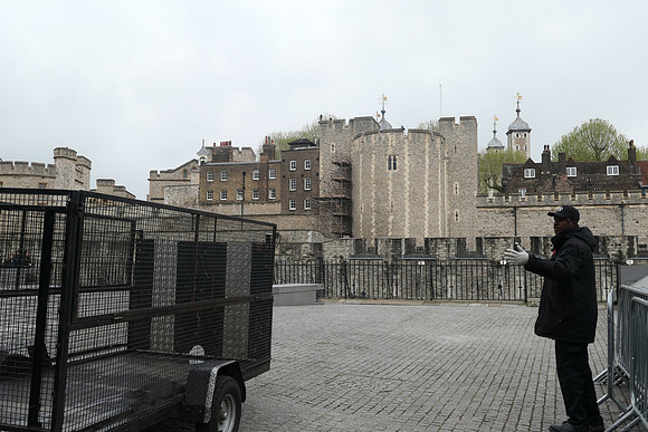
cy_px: 216
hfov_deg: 54.4
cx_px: 324
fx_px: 630
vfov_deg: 37.9
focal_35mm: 35
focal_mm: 12.8
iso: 200
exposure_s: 1/500
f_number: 3.7
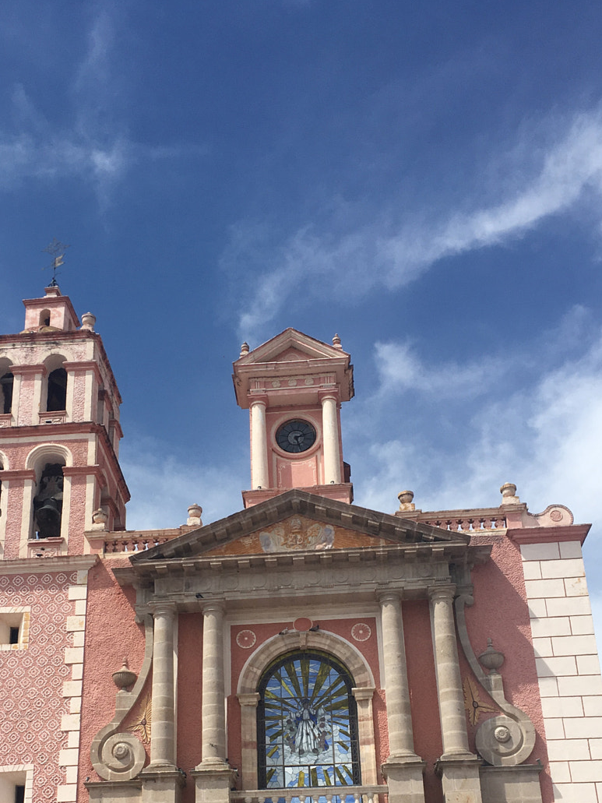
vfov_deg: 40.9
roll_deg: +1.2
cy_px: 601
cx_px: 249
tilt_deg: +24.5
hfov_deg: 32.1
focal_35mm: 45
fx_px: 1044
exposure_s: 1/2198
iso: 25
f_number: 2.2
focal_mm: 4.15
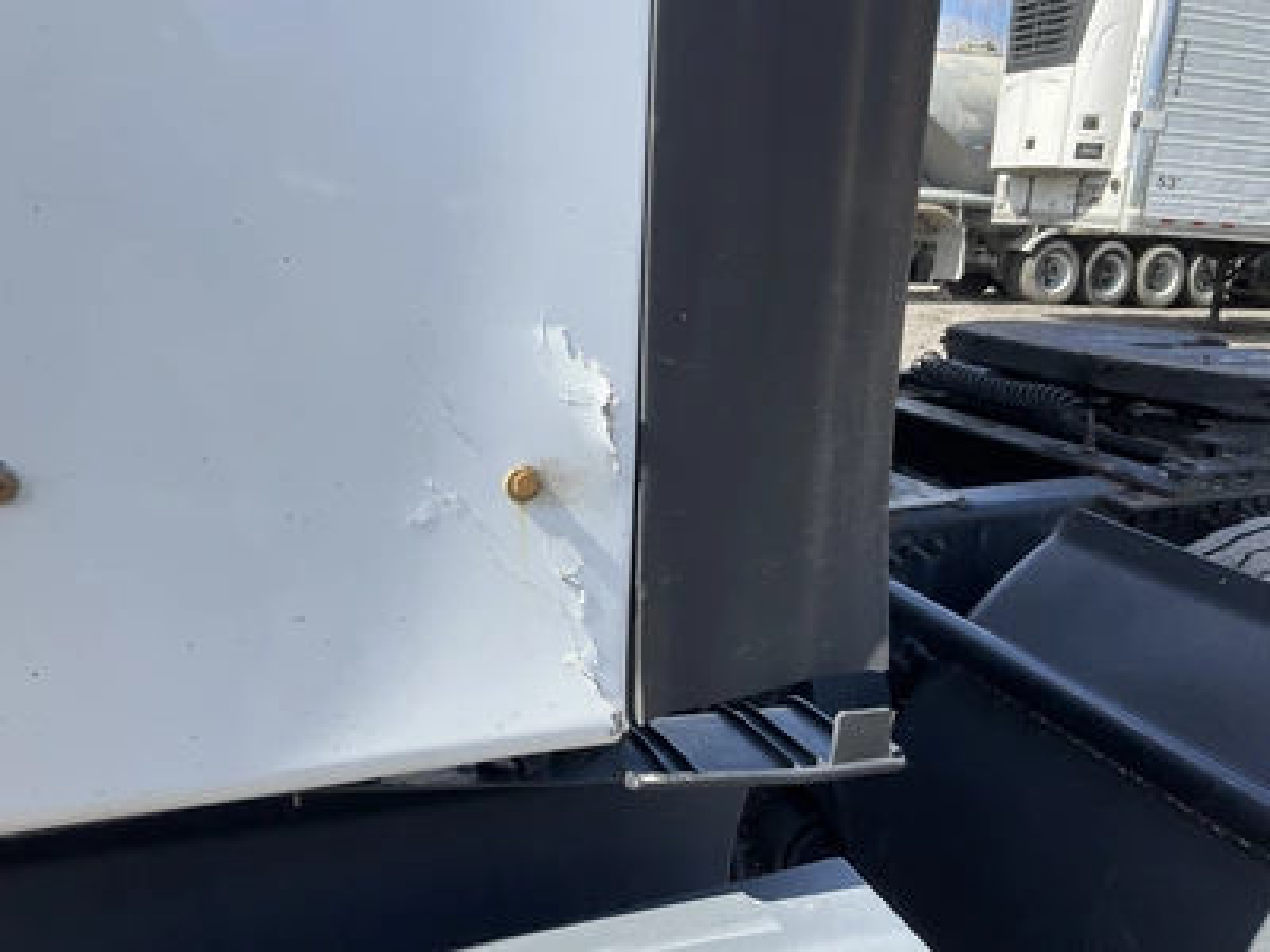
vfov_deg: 48.2
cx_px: 635
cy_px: 476
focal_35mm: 29
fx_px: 1064
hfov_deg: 61.7
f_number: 1.8
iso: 25
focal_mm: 3
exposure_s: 1/691
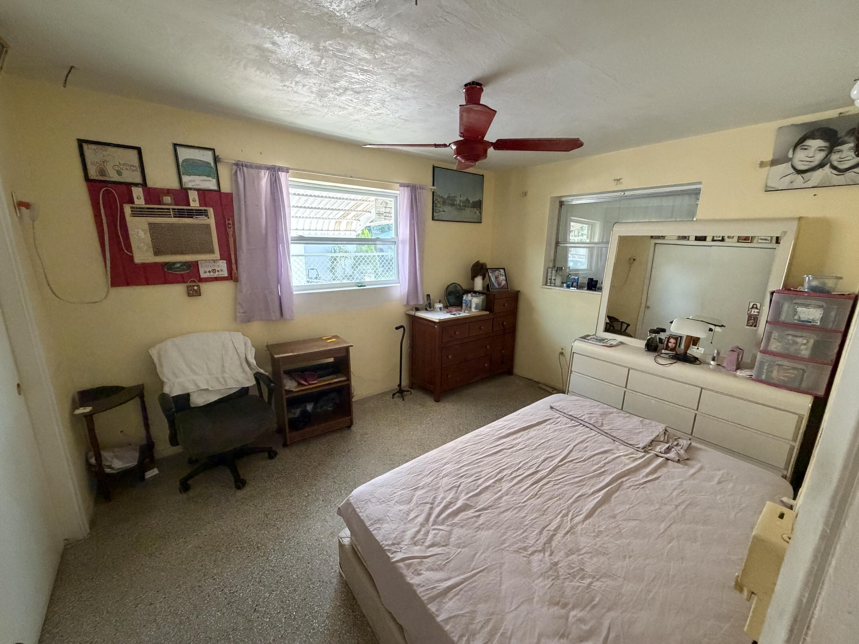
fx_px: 347
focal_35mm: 14
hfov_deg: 102.1
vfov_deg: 85.7
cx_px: 430
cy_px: 322
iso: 500
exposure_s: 1/60
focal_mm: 2.22
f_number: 2.2
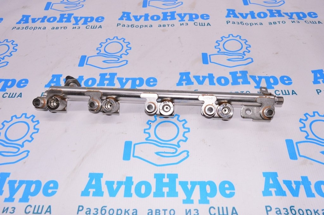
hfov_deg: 62.0
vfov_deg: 43.5
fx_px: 270
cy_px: 108
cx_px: 162
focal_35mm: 30
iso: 1600
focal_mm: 20
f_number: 8
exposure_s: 1/200
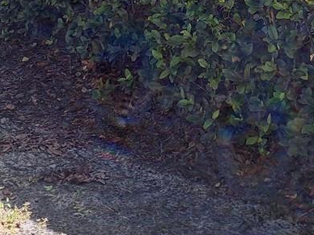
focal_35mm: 99
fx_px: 898
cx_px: 167
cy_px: -100
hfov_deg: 19.8
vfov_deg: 14.1
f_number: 1.8
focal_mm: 5.23
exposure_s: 1/365
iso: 50
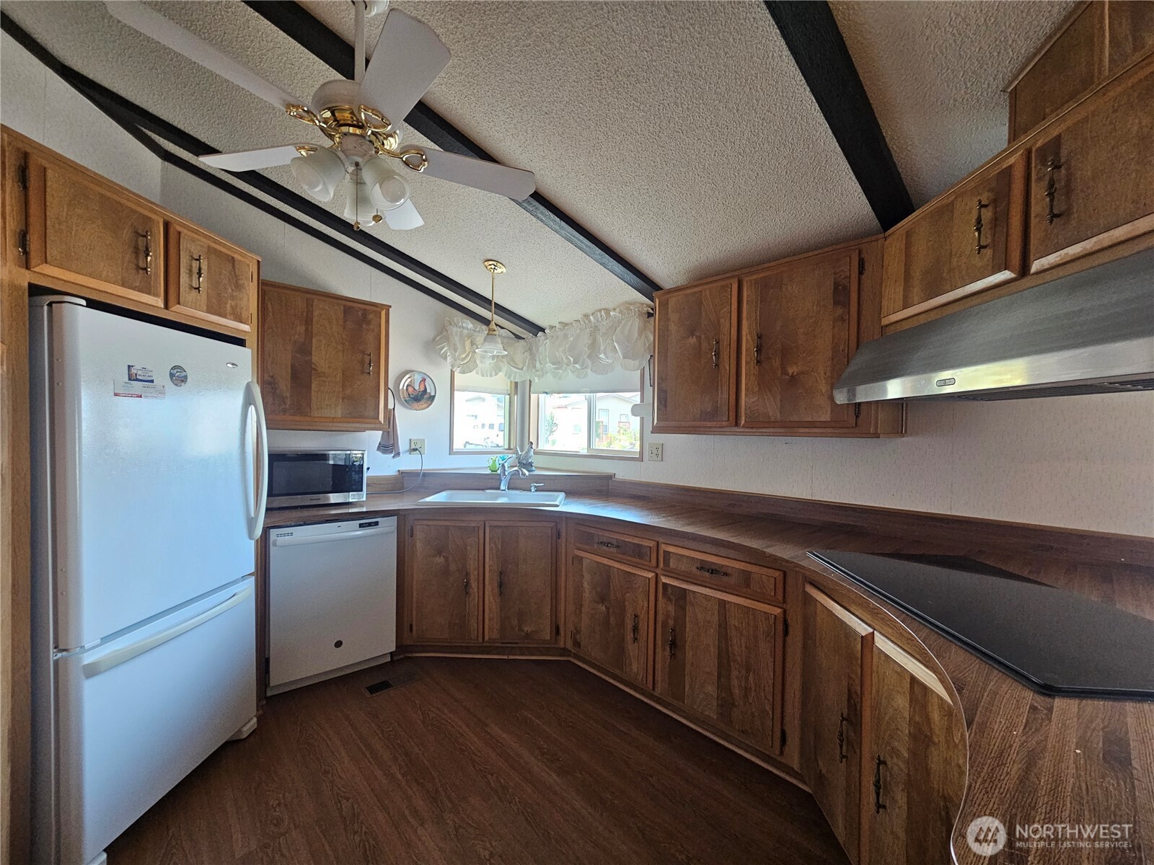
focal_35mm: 13
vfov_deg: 89.9
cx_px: 577
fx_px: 433
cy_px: 432
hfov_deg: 106.2
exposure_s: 1/40
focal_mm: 2.2
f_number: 2.2
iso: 320
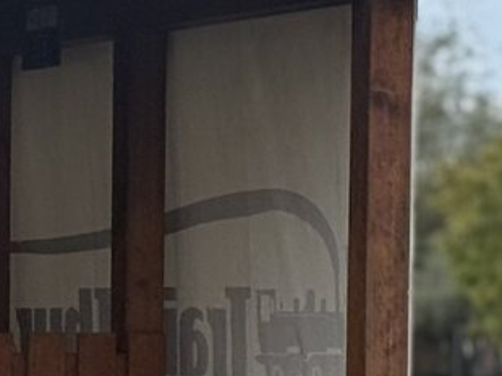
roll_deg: -1.2
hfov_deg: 6.4
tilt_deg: +0.9
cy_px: 332
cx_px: 170
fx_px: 4492
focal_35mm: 310
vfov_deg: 4.8
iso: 80
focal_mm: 6.76
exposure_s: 1/4098
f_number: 1.78
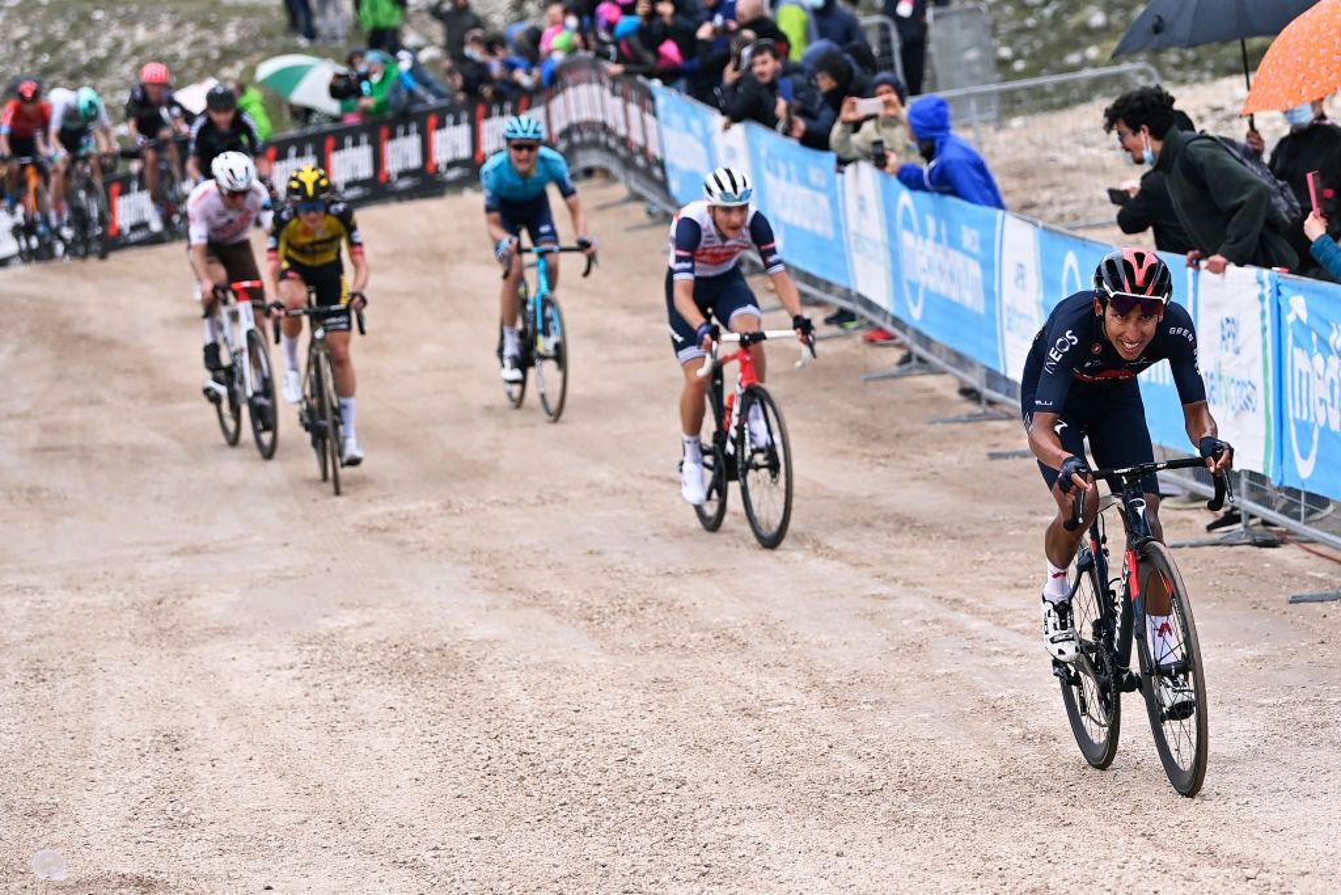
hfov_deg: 18.6
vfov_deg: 12.5
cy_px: 448
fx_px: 4098
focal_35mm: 110
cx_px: 670
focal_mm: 110
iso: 500
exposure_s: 1/1250
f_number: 3.5
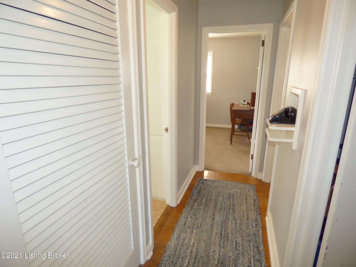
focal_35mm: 20
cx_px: 178
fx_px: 206
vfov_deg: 66.0
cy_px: 134
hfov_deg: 81.7
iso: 400
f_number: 2.8
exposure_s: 1/60
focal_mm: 3.58
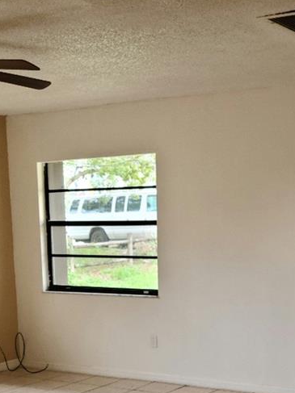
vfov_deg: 27.2
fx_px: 784
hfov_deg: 21.3
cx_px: 166
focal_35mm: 69
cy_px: 352
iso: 125
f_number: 2
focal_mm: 5.9
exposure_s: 1/60.2
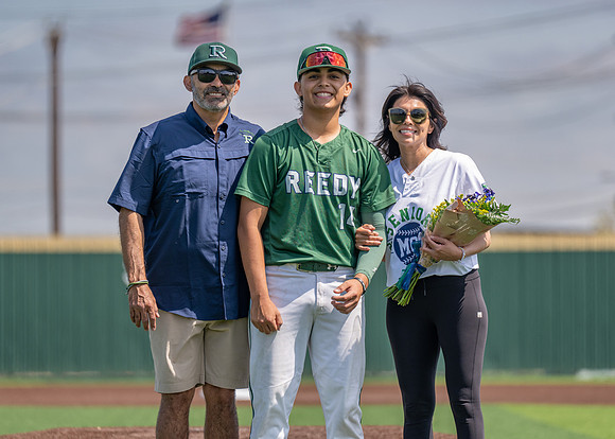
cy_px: 214
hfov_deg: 8.7
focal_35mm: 232
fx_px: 4060
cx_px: 299
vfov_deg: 6.2
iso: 100
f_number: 2.8
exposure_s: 1/1600
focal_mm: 200
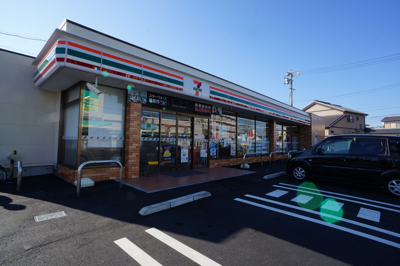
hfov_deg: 73.8
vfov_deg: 53.0
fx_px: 266
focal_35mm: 24
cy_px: 133
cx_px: 200
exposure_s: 1/60
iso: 100
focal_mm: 16
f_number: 11
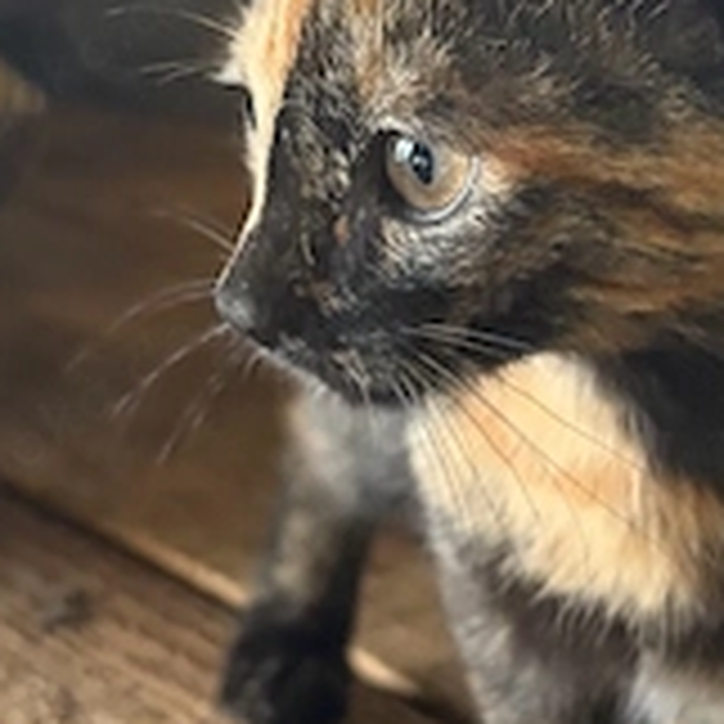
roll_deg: -2.1
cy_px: 468
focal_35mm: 57
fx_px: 1349
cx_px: 508
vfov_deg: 29.9
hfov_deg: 29.7
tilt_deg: -17.5
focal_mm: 5.96
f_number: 1.6
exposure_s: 1/60
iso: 320
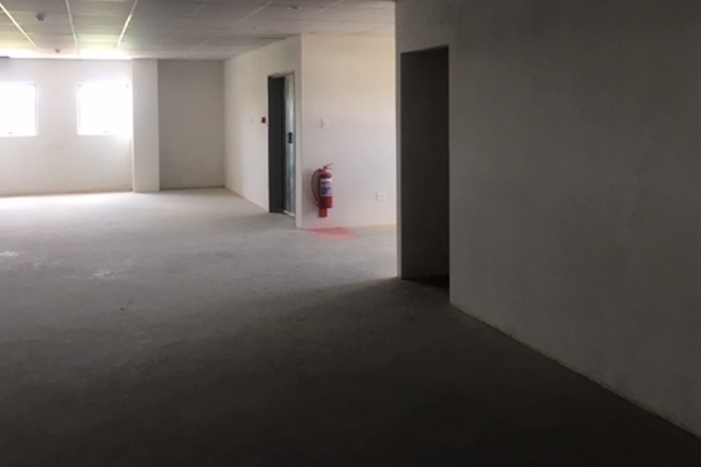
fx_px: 798
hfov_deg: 47.4
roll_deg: +1.3
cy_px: 134
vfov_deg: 32.2
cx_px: 344
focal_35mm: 41
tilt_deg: -1.8
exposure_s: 1/33
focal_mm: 4.15
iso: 25
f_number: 2.2
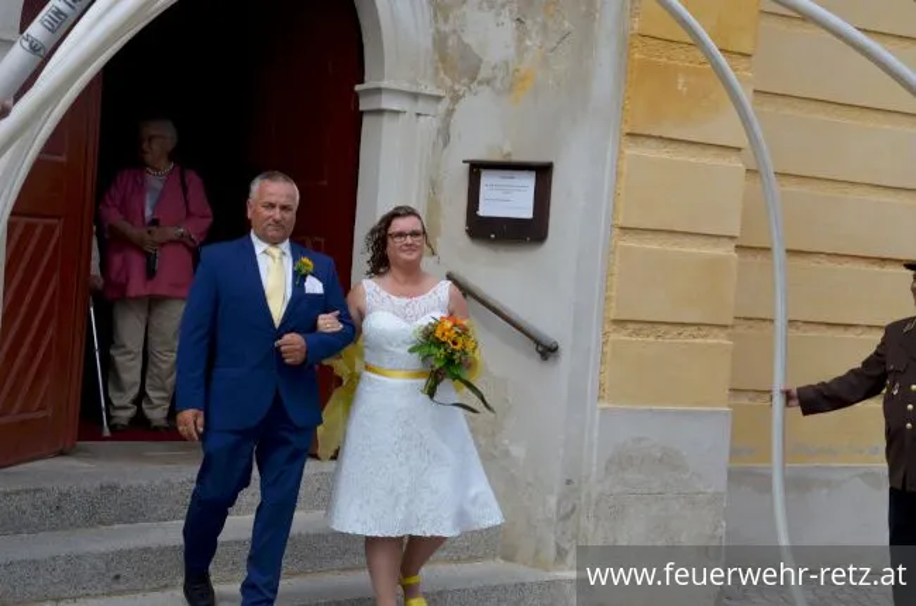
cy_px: 303
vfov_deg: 20.1
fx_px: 1713
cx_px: 458
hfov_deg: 29.9
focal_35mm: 68
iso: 110
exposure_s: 1/250
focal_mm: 45
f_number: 8
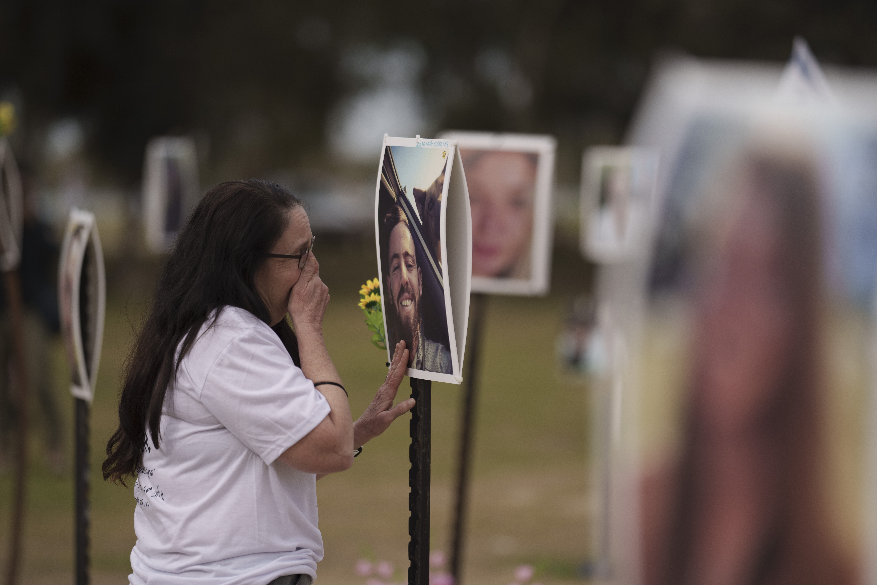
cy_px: 292
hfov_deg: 15.2
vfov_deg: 10.2
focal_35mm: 135
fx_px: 3288
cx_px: 438
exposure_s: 1/5000
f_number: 1.8
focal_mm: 135
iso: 100
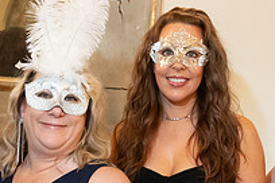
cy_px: 236
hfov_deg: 21.2
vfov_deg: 13.9
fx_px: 726
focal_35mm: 95
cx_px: 51
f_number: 5
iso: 3200
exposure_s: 1/80
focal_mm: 24
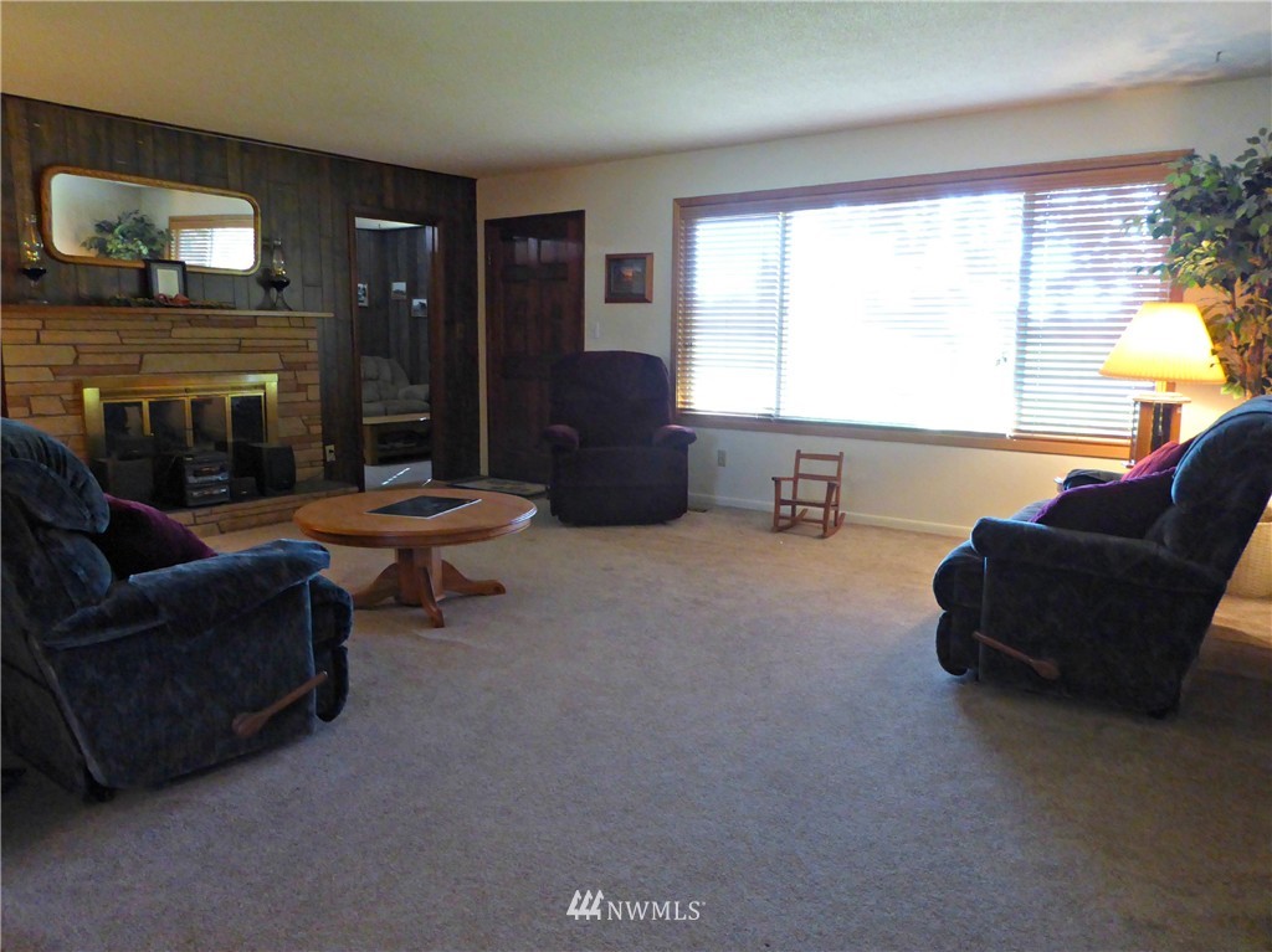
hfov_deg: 69.4
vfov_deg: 54.8
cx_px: 636
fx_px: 918
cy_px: 476
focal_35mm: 25
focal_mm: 4.3
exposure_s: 1/25
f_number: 3.3
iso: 400
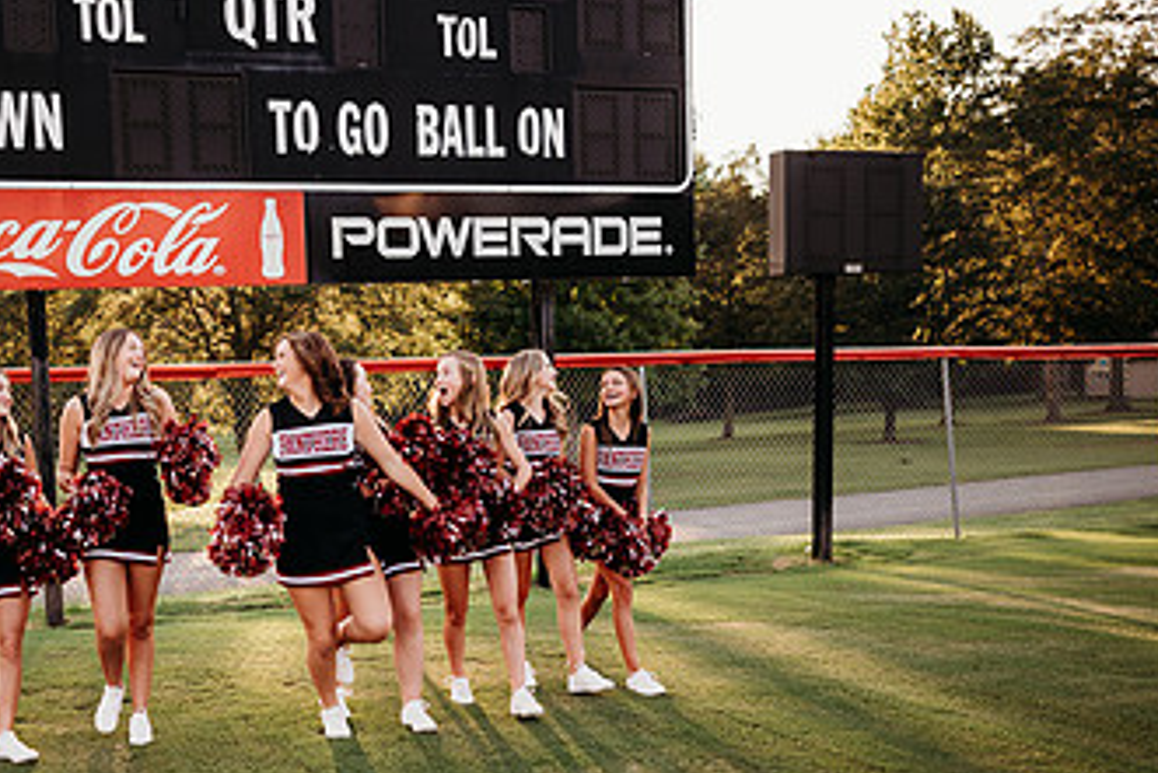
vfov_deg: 31.6
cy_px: 533
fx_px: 1352
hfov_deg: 45.0
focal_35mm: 42
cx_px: 304
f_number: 2
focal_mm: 24
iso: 125
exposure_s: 1/500
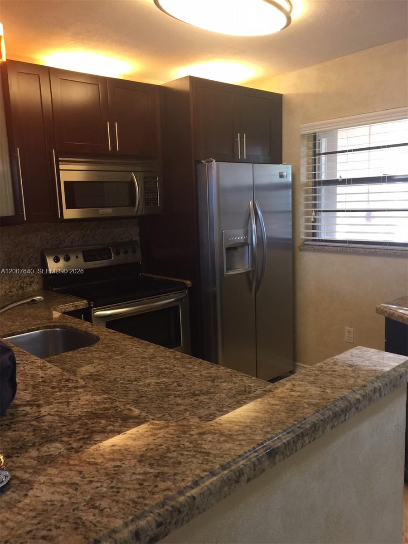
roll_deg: +2.3
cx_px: 204
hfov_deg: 48.2
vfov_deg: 61.7
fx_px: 456
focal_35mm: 29
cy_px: 272
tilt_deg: -6.8
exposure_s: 1/15
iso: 50
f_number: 2.2
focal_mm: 4.15
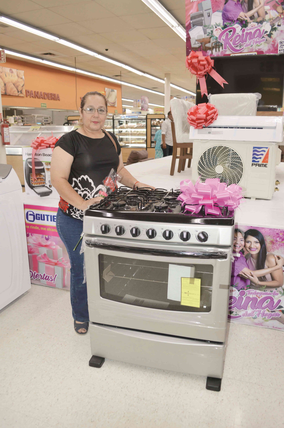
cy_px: 214
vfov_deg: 67.4
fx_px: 320
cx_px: 142
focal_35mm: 27
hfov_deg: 47.8
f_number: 4
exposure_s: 1/80
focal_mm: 18
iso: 400
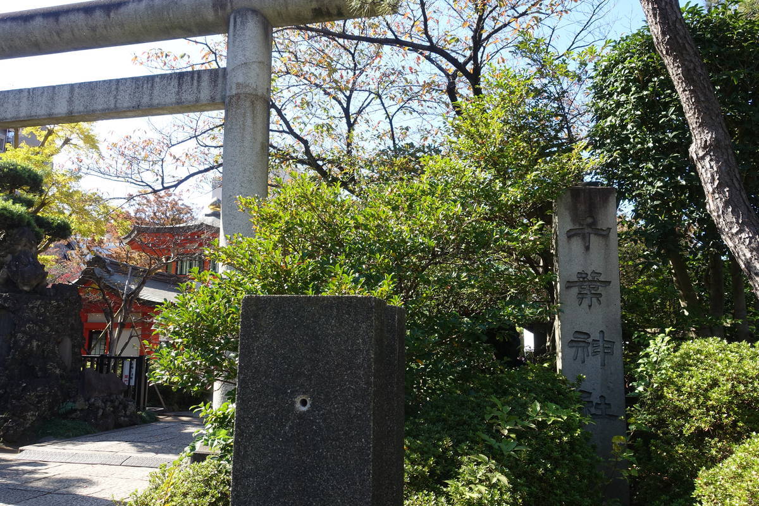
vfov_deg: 46.4
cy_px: 253
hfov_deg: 65.5
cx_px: 380
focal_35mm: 28
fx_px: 590
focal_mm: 10.24
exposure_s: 1/125
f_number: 5.6
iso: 125
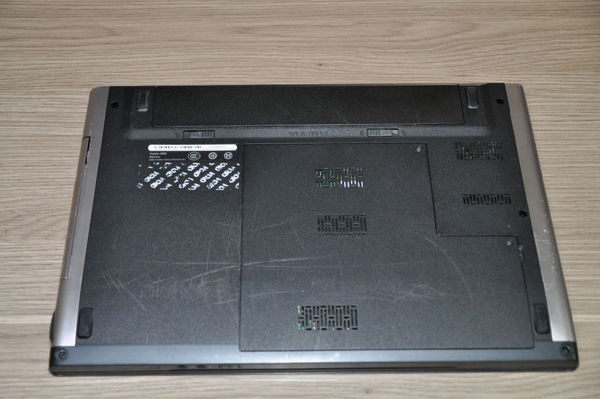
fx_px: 799
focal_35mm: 48
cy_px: 200
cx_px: 300
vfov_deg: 28.0
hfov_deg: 41.2
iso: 800
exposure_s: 1/60
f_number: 4.2
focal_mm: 32
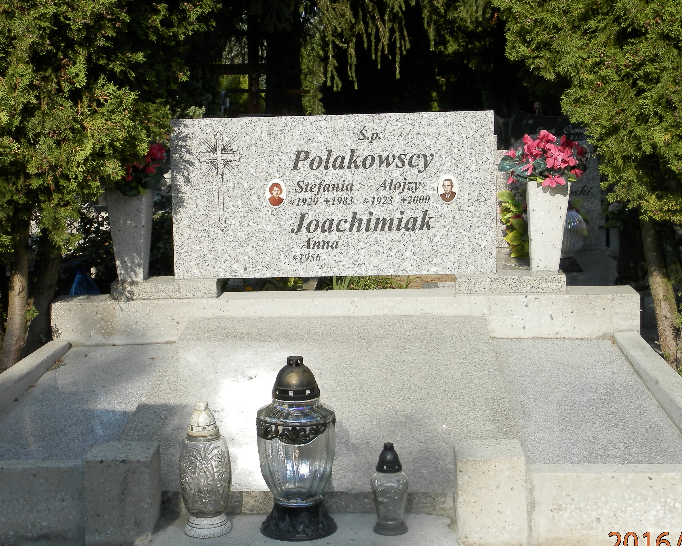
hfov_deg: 31.9
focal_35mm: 59
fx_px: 1191
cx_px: 314
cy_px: 239
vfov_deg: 25.8
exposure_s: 1/1000
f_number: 3.5
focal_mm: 7.2
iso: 80
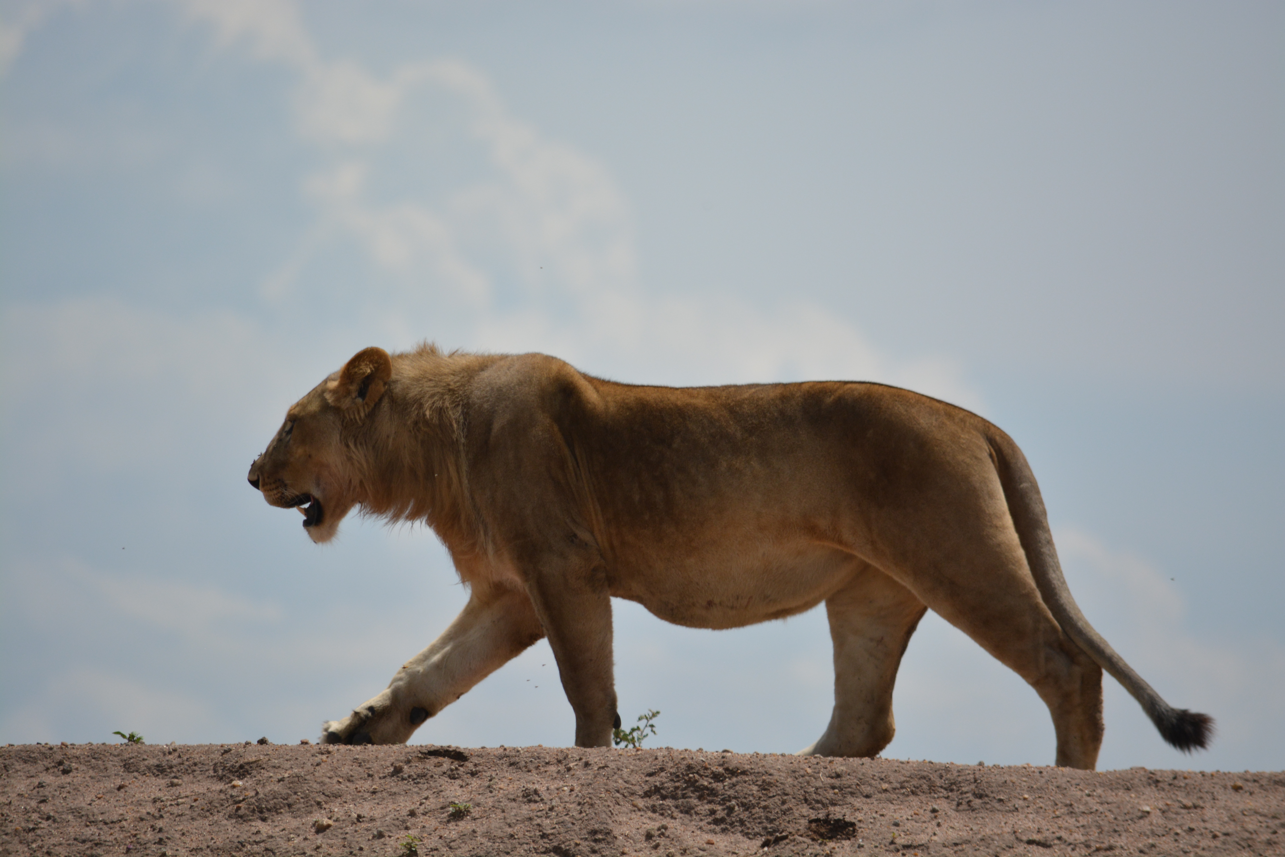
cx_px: 642
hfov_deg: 4.9
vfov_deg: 3.3
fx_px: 14990
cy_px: 428
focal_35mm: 420
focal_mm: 280
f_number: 6.3
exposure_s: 1/4000
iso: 400
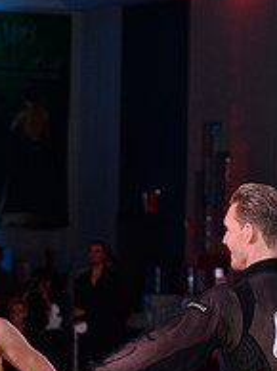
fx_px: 3443
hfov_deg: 4.6
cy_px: 463
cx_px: 98
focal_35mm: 322
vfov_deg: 6.1
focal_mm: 112
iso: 1600
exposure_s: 1/250
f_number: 4.5
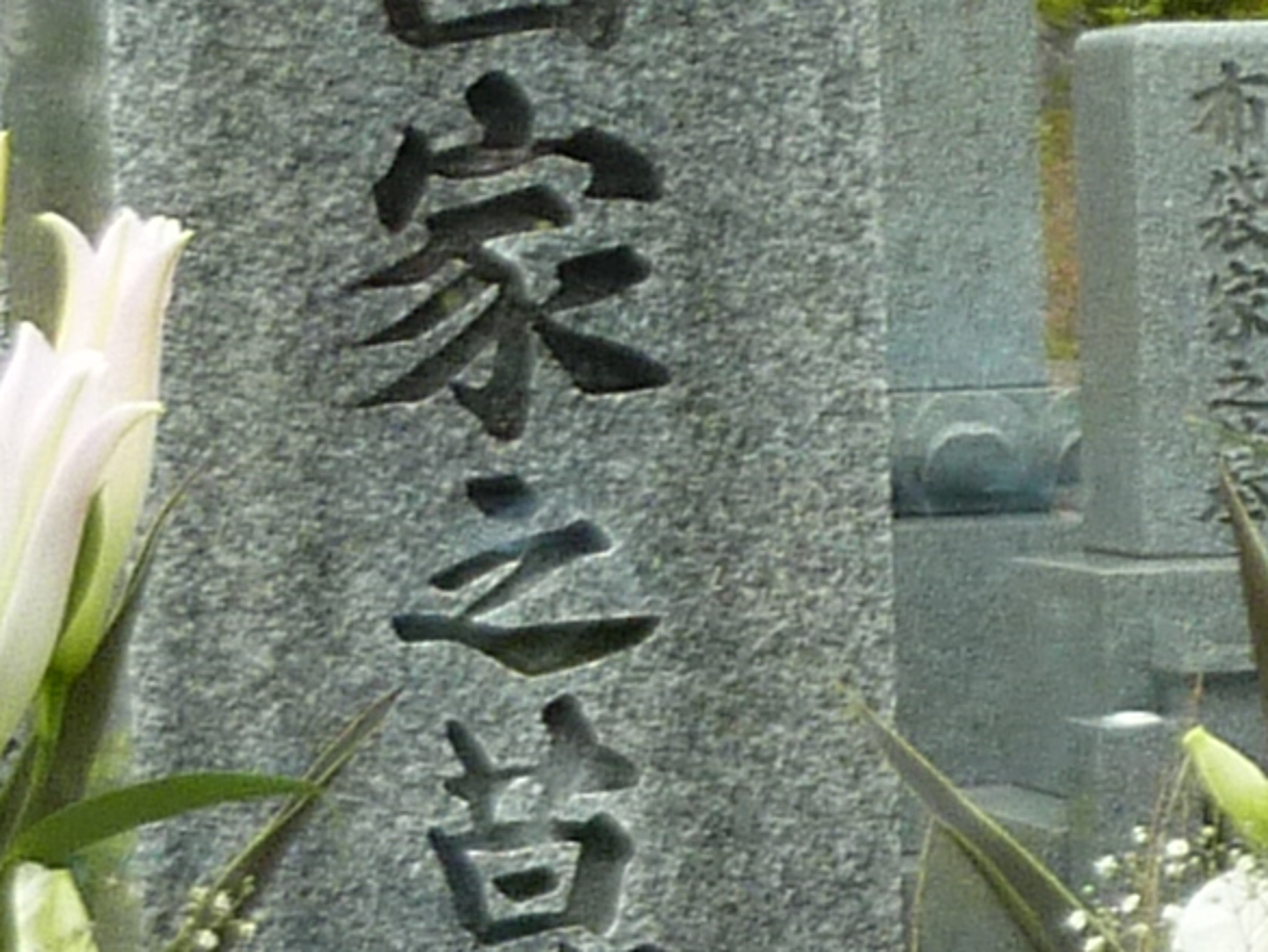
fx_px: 6155
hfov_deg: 11.8
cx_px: 587
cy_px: 748
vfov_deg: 8.8
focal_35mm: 168
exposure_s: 1/200
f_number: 4
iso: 80
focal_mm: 4.4
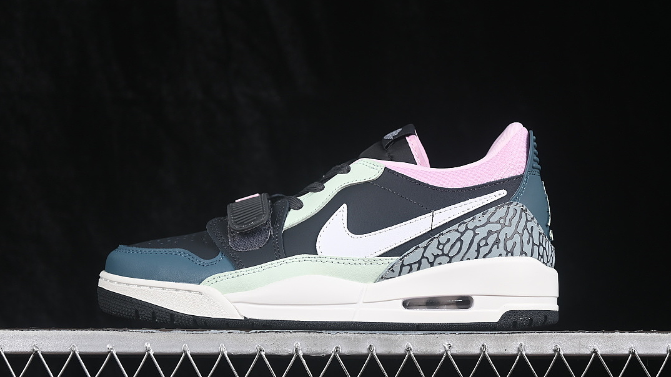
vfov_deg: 15.3
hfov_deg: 26.9
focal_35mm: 79
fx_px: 1406
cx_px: 337
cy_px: 191
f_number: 6.3
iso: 160
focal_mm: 50
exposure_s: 1/60
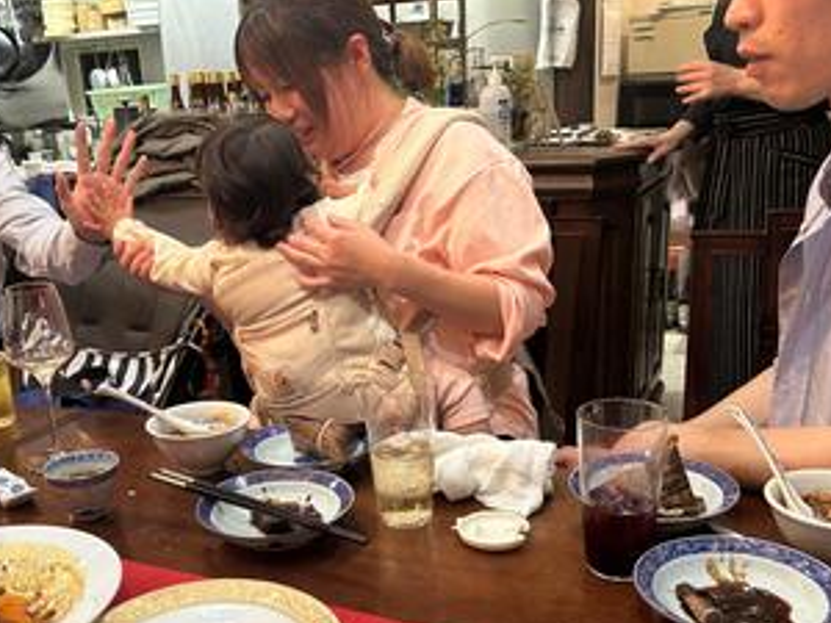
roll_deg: +4.4
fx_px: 936
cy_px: 399
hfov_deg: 47.7
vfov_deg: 36.6
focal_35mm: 39
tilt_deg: -16.9
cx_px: 360
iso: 100
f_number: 1.5
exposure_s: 1/50
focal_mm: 5.7
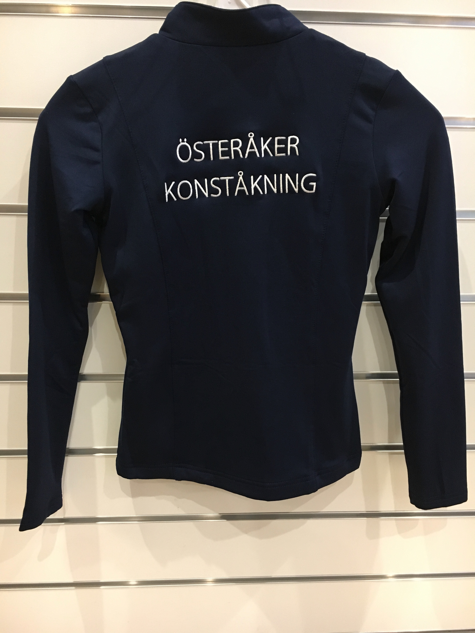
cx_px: 238
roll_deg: -0.8
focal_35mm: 29
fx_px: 531
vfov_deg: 61.7
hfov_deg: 48.2
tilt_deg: -15.0
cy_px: 316
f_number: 2.2
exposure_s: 1/17
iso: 200
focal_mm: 4.15
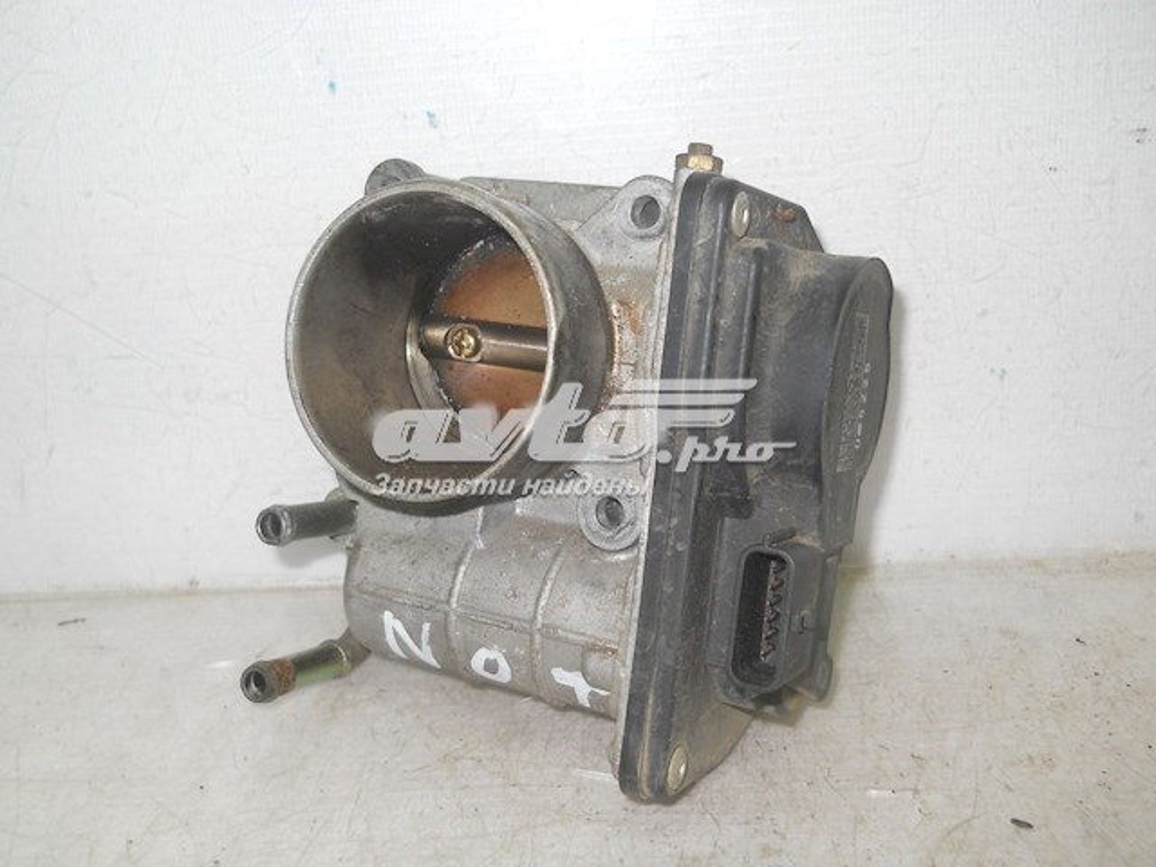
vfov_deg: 35.1
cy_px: 434
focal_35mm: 41
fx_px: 1369
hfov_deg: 45.8
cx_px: 578
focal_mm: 6.72
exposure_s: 1/30
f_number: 5.5
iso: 80
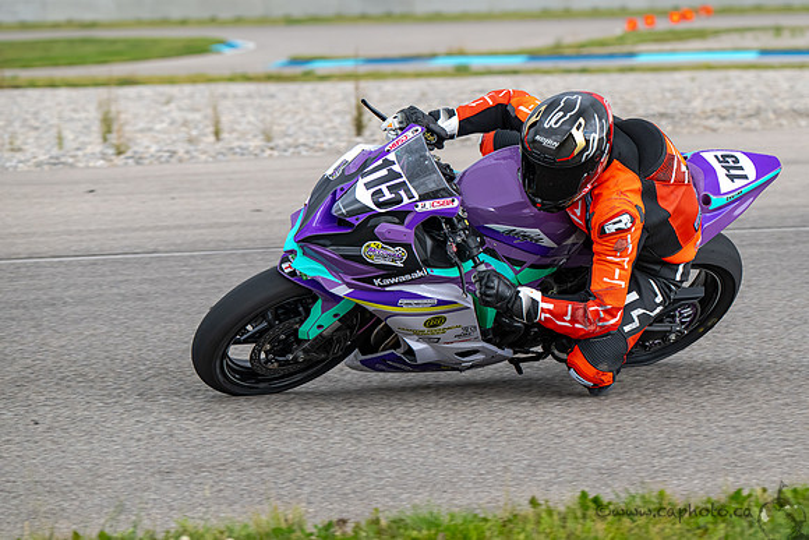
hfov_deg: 9.0
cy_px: 267
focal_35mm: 229
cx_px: 514
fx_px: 5140
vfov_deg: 6.0
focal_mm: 180
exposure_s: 1/1250
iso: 1100
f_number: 6.3
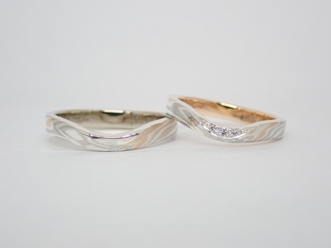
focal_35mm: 77
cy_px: 124
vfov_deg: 19.1
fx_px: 736
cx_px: 166
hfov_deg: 25.3
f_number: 4.1
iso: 200
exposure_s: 1/125
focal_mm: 13.65
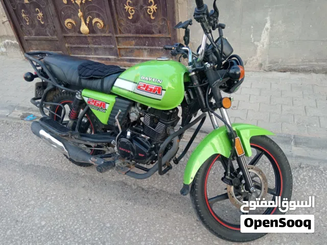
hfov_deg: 65.3
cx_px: 164
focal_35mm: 27
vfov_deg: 51.4
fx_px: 255
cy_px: 122
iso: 431
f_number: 1.9
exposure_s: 1/120
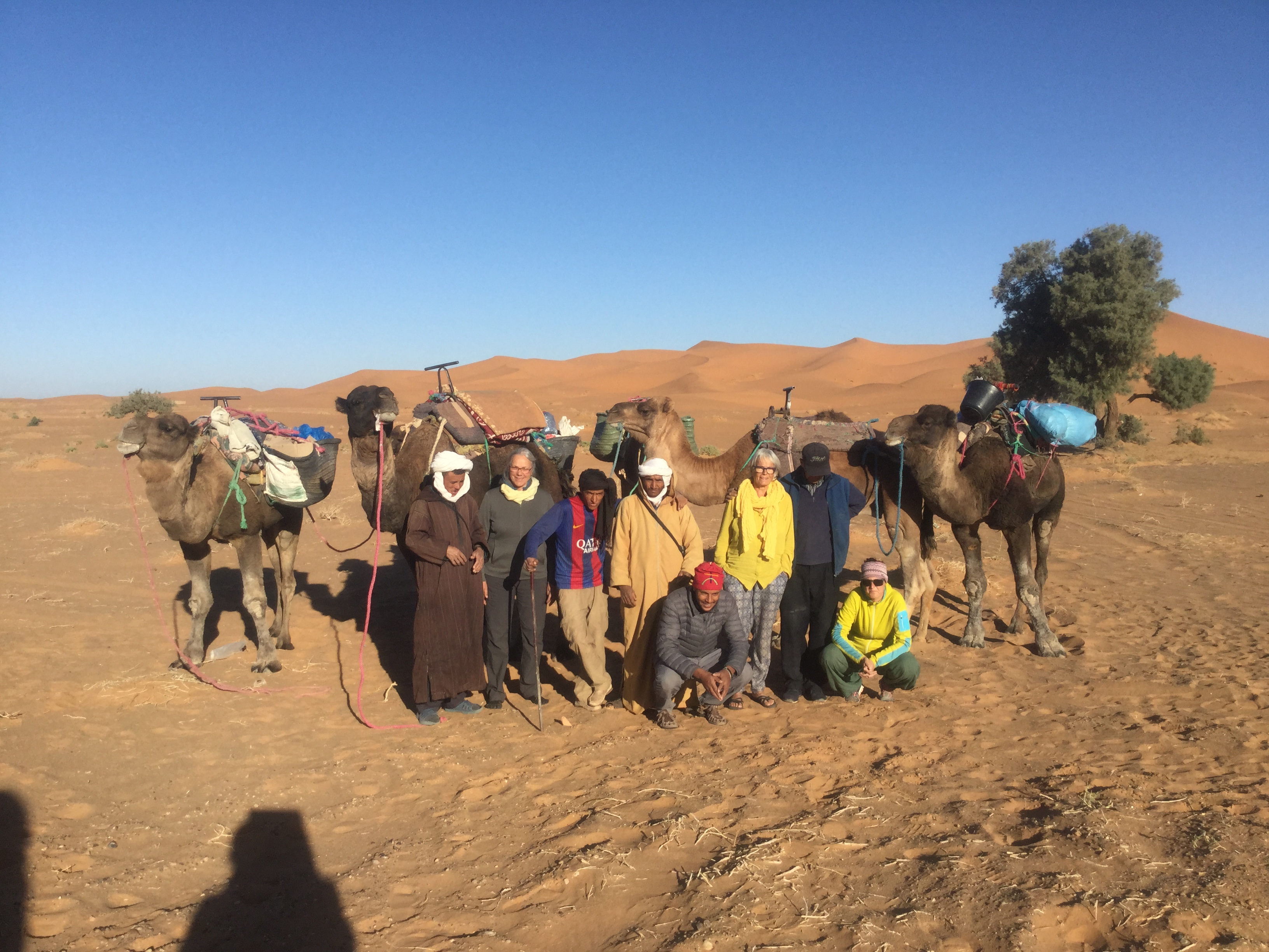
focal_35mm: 31
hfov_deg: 58.4
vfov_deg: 45.4
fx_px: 1136
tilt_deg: -6.4
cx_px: 634
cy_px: 476
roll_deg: +1.2
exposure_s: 1/1698
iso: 25
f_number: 2.4
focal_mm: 3.3
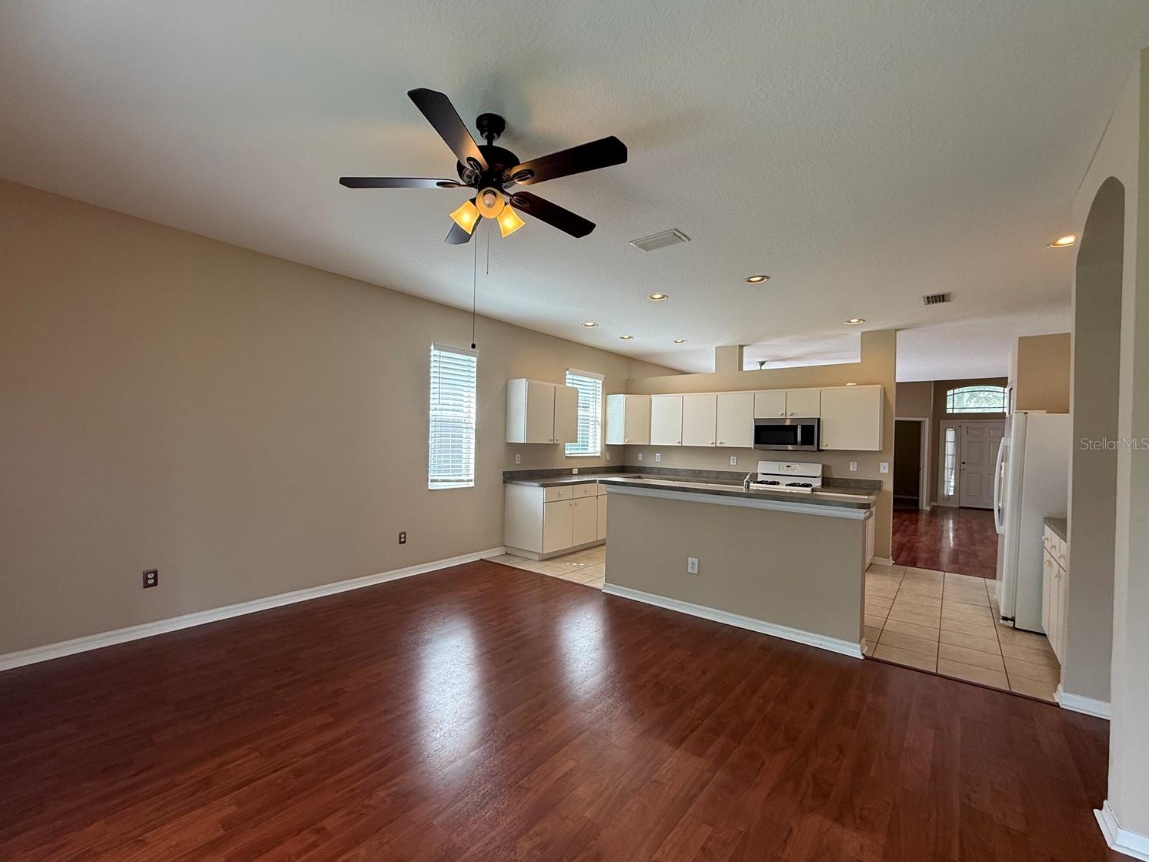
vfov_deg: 81.7
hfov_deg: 98.0
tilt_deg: -0.6
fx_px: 498
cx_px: 537
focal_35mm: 15
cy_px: 443
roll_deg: -1.7
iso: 125
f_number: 2.2
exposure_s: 1/120
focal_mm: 2.22
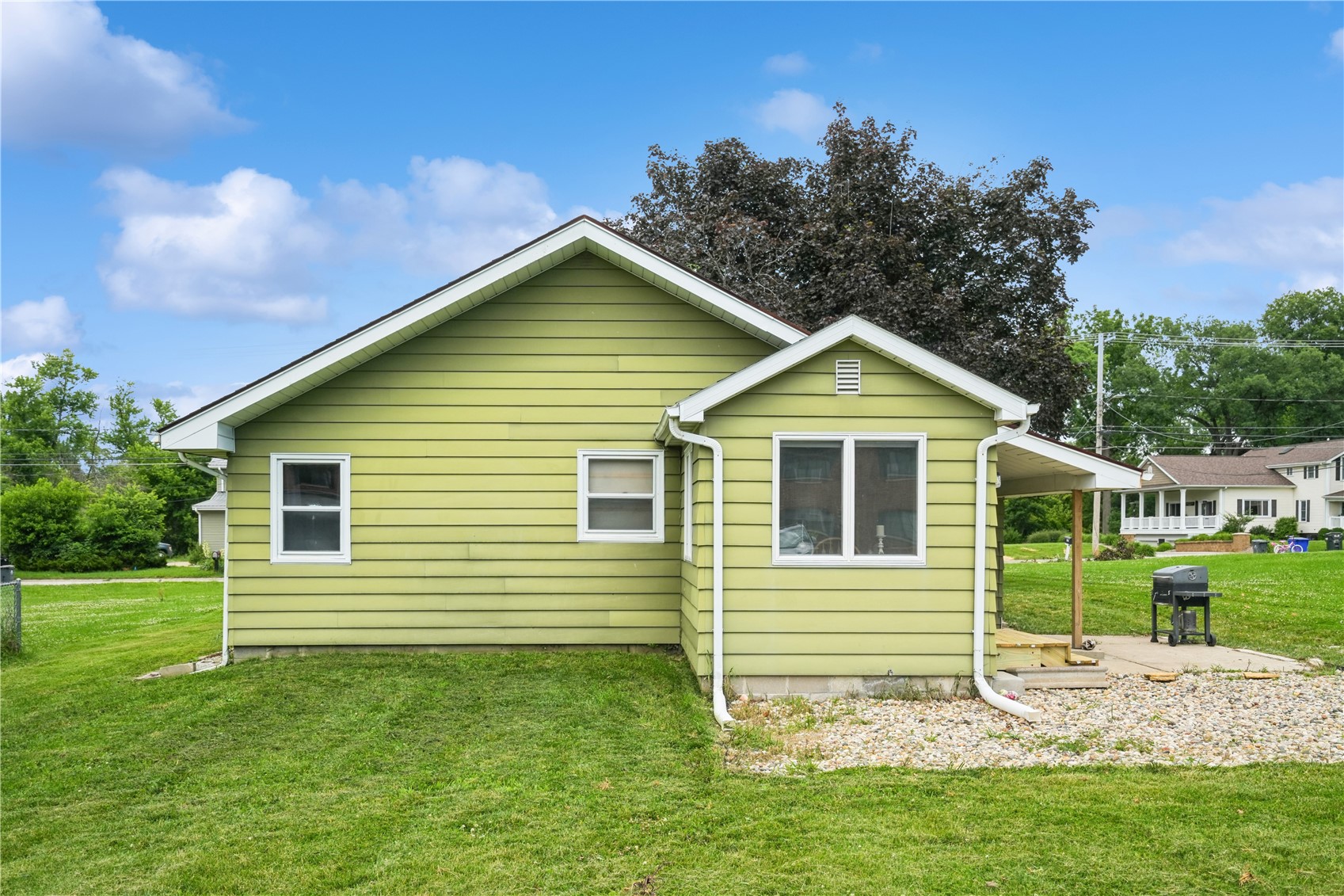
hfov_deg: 61.9
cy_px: 448
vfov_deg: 43.6
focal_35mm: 30
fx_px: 1120
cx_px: 672
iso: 400
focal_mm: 30
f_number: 8
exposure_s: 1/1000
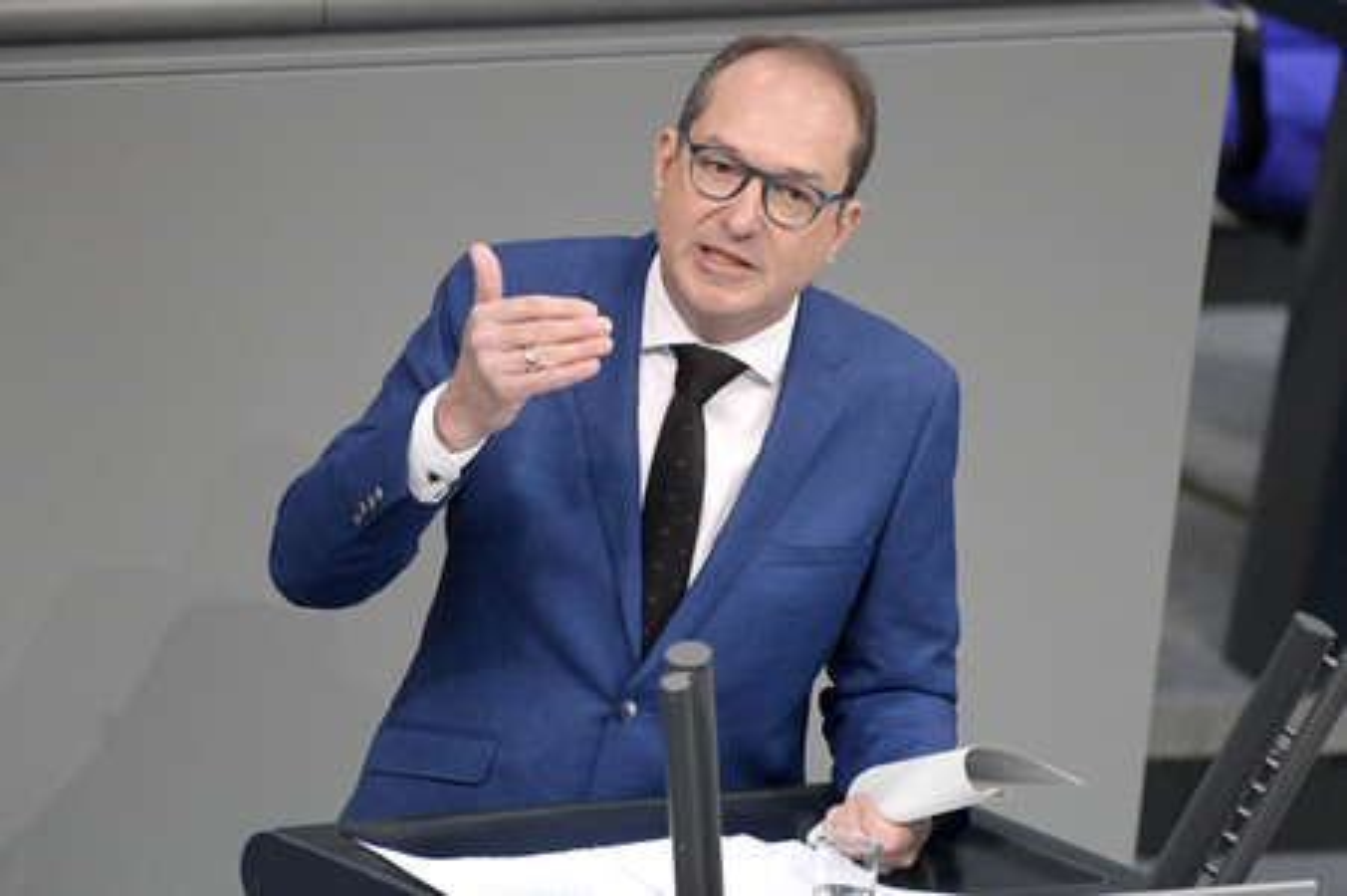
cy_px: 448
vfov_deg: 2.7
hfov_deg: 4.1
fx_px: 18694
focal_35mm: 500
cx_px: 674
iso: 12800
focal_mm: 500
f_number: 5.6
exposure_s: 1/400
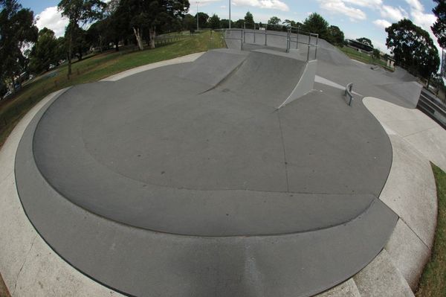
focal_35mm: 16
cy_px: 148
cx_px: 223
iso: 800
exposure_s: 1/640
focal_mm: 10.5
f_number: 13
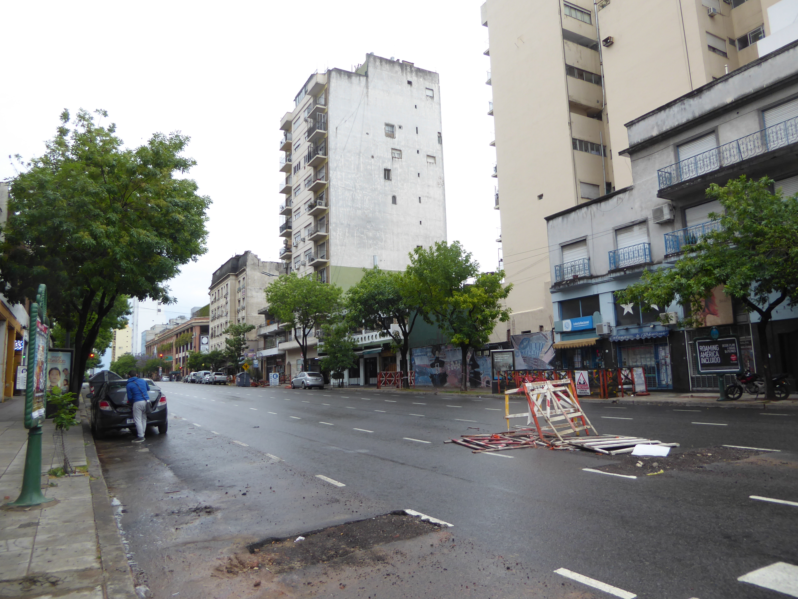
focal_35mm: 26
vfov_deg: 53.1
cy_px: 295
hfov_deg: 67.3
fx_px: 599
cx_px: 406
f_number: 3.3
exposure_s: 1/80
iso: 80
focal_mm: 4.3
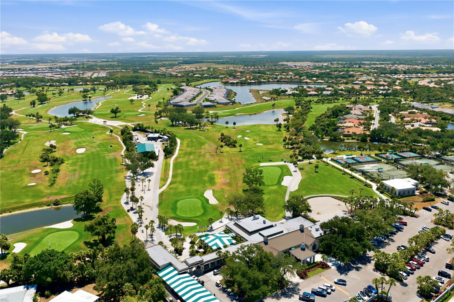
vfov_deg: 46.4
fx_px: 353
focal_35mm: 28
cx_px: 227
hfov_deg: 65.5
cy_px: 151
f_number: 2.8
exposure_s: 1/5000
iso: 250
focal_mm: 14.4
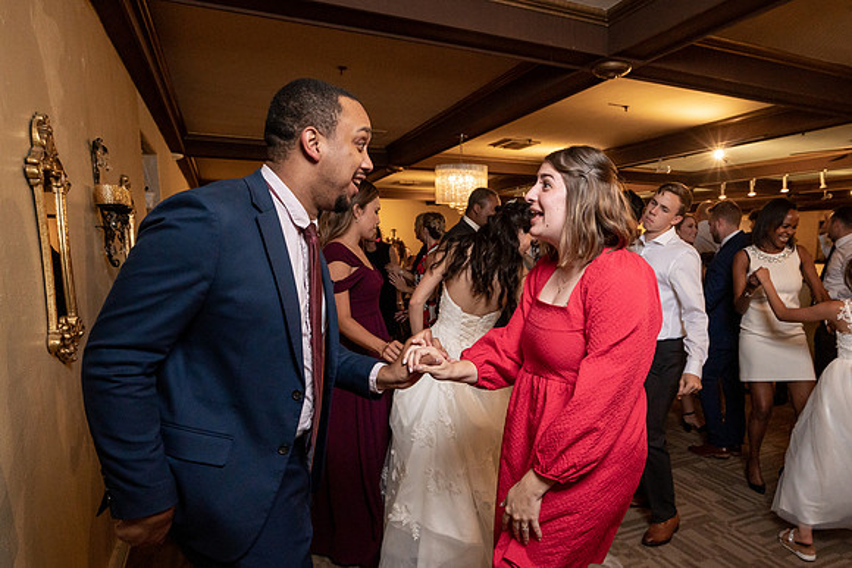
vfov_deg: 56.4
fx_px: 528
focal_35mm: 22
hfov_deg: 77.4
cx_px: 485
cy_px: 323
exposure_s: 1/200
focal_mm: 19
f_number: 5.6
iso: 2000
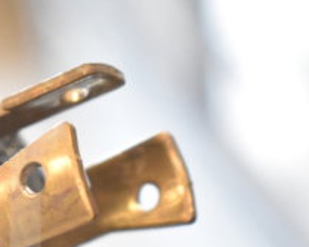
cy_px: 265
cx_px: -87
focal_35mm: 226
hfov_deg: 8.4
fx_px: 2069
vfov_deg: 6.8
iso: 6400
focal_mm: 55
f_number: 5.6
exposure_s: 1/100
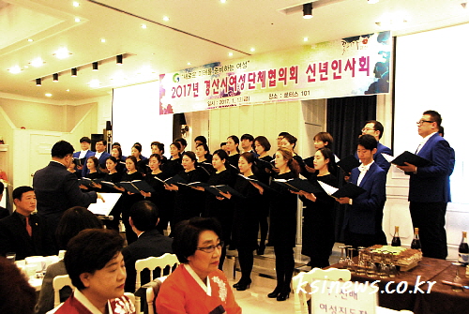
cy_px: 157
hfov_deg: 61.9
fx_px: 391
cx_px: 234
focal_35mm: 30
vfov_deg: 43.7
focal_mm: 20
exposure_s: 1/80
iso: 1600
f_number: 5.6
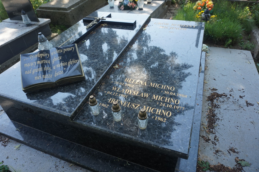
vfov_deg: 53.1
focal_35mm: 24
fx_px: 173
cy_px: 86
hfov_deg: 73.8
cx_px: 130
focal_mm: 16
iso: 100
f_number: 4
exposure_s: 1/160
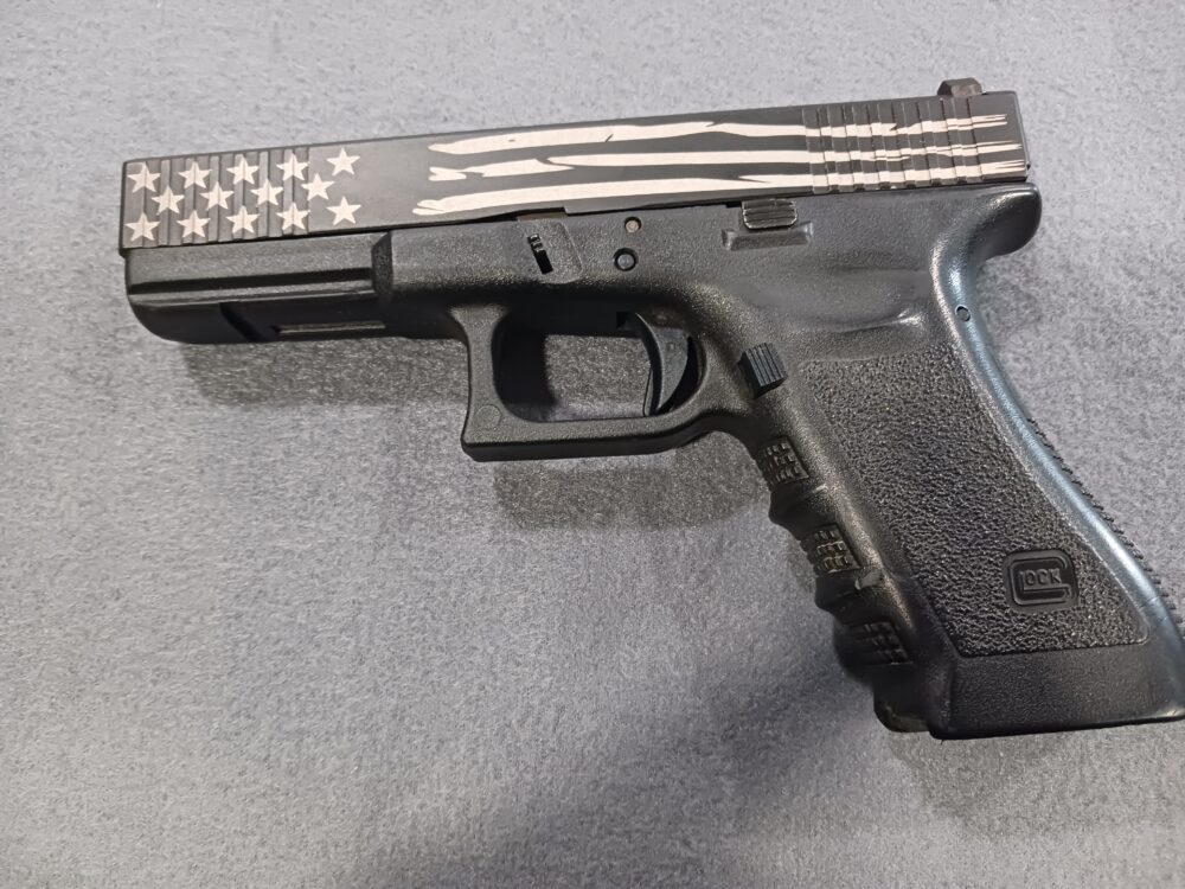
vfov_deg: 51.4
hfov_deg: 65.3
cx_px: 592
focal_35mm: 27
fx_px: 924
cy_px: 444
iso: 640
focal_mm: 4
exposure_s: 1/20
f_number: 1.8
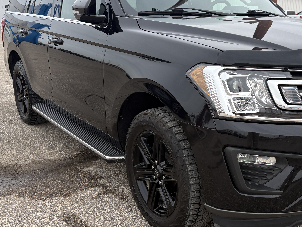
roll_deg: -1.6
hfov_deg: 42.3
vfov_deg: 32.9
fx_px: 384
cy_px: 111
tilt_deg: -14.5
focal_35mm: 44
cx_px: 204
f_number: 1.6
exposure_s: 1/987
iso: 50
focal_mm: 5.96
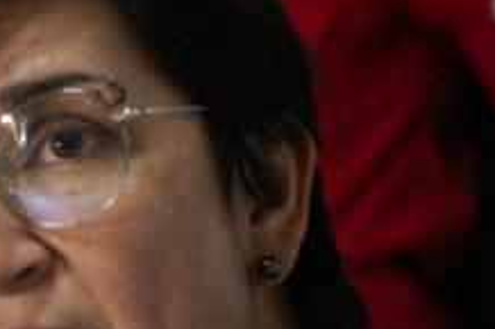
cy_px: 498
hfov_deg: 6.2
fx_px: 4520
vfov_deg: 4.1
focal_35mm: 329
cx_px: -318
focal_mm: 70
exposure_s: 1/160
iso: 1250
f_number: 2.8
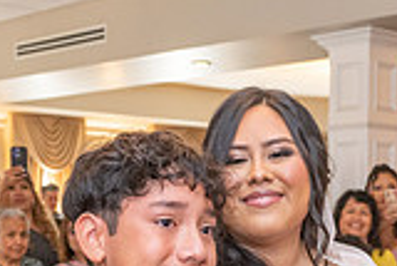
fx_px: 1038
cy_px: 397
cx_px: 310
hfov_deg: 21.4
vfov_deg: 13.7
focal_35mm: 94
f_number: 5
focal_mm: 26
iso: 1250
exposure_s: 1/200
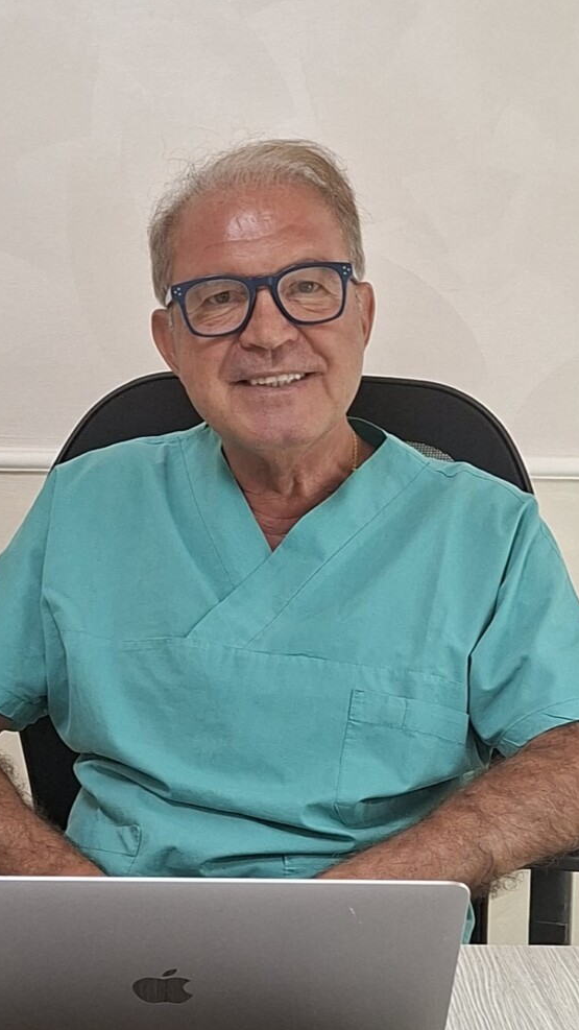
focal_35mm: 26
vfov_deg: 71.9
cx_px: 272
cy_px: 531
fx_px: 710
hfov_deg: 44.4
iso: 200
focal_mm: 5.54
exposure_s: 1/50
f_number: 1.8
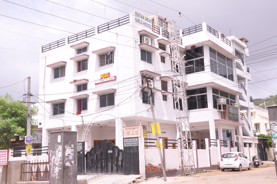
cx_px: 138
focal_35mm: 42
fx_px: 323
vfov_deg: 31.8
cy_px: 92
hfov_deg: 46.5
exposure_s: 1/125
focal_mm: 28
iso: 320
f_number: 16
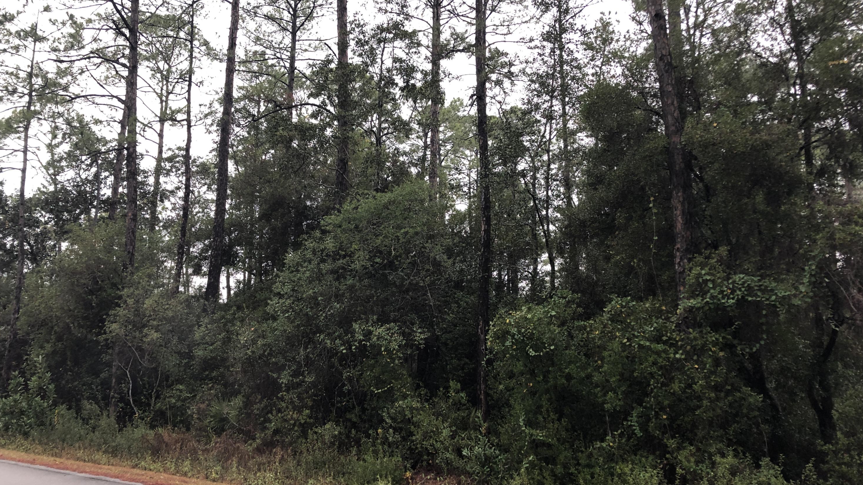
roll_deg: -1.6
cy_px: 253
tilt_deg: +10.4
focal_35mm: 31
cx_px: 426
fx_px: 709
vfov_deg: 37.8
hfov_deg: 62.6
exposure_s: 1/33
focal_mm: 3.99
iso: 40
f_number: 1.8
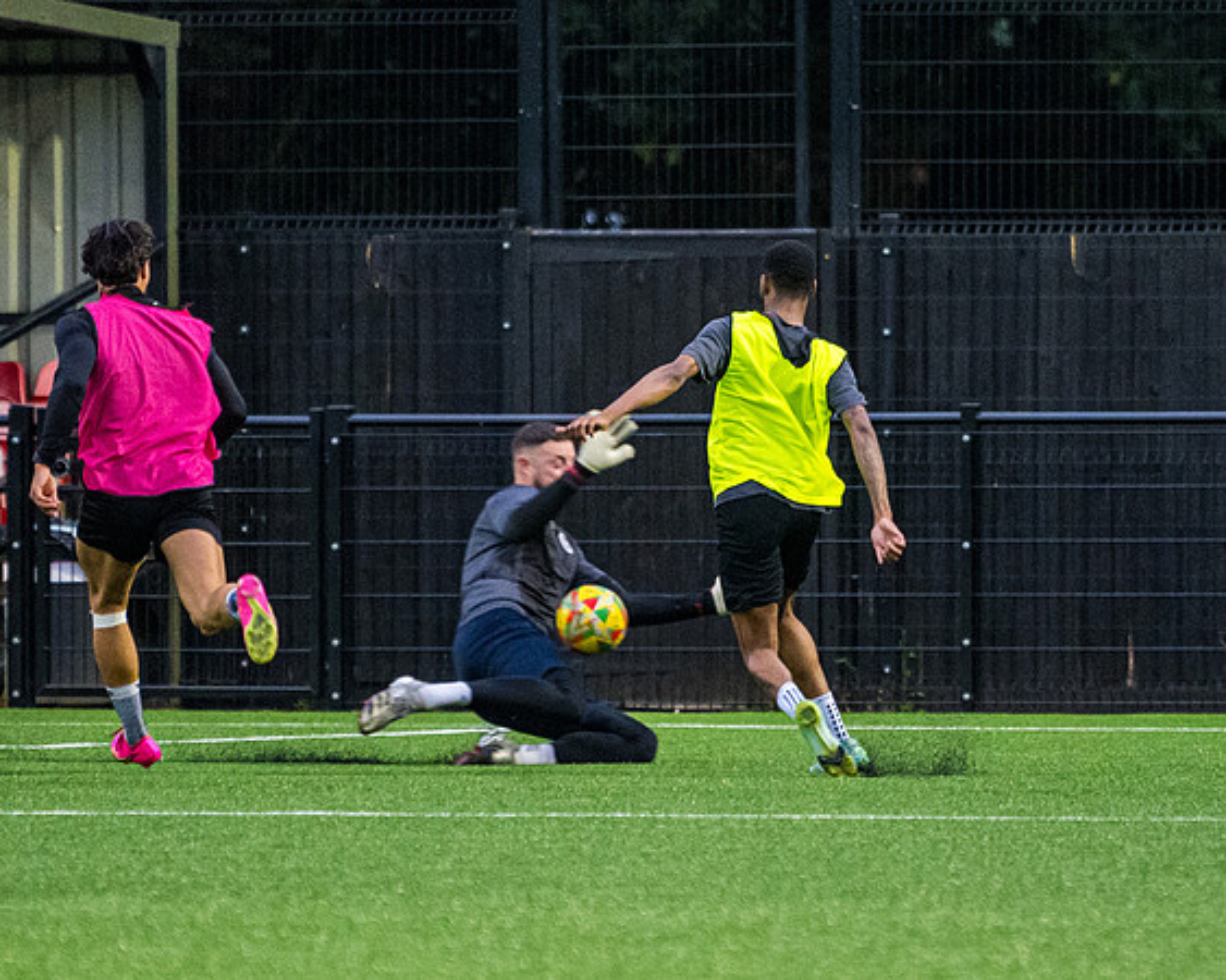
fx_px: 20569
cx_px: 712
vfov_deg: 2.7
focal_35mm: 567
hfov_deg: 3.4
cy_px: 626
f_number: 2.8
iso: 2000
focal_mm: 200
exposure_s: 1/500
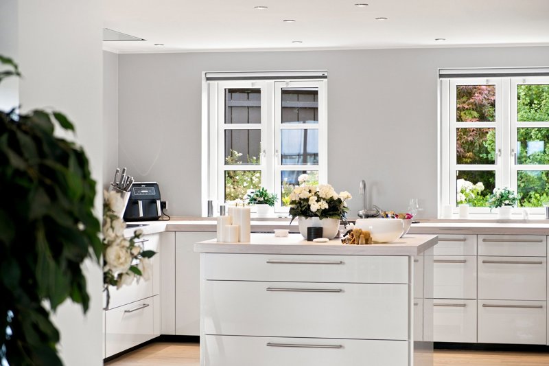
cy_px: 183
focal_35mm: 83
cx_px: 274
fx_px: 1265
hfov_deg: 24.5
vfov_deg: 16.4
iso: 200
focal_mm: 55
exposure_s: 1/60
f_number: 4
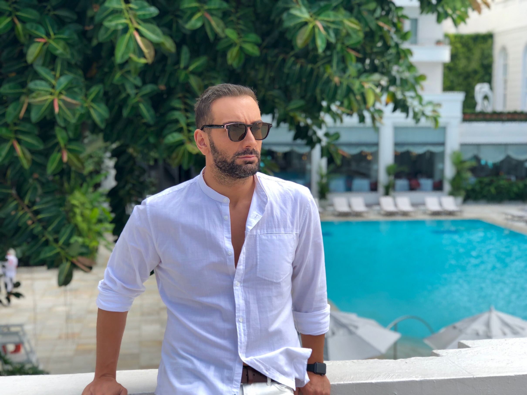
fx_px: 868
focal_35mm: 57
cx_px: 264
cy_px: 198
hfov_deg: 33.8
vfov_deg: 25.7
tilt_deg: -6.8
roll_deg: -0.3
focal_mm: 6.6
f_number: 2.8
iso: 20
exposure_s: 1/363
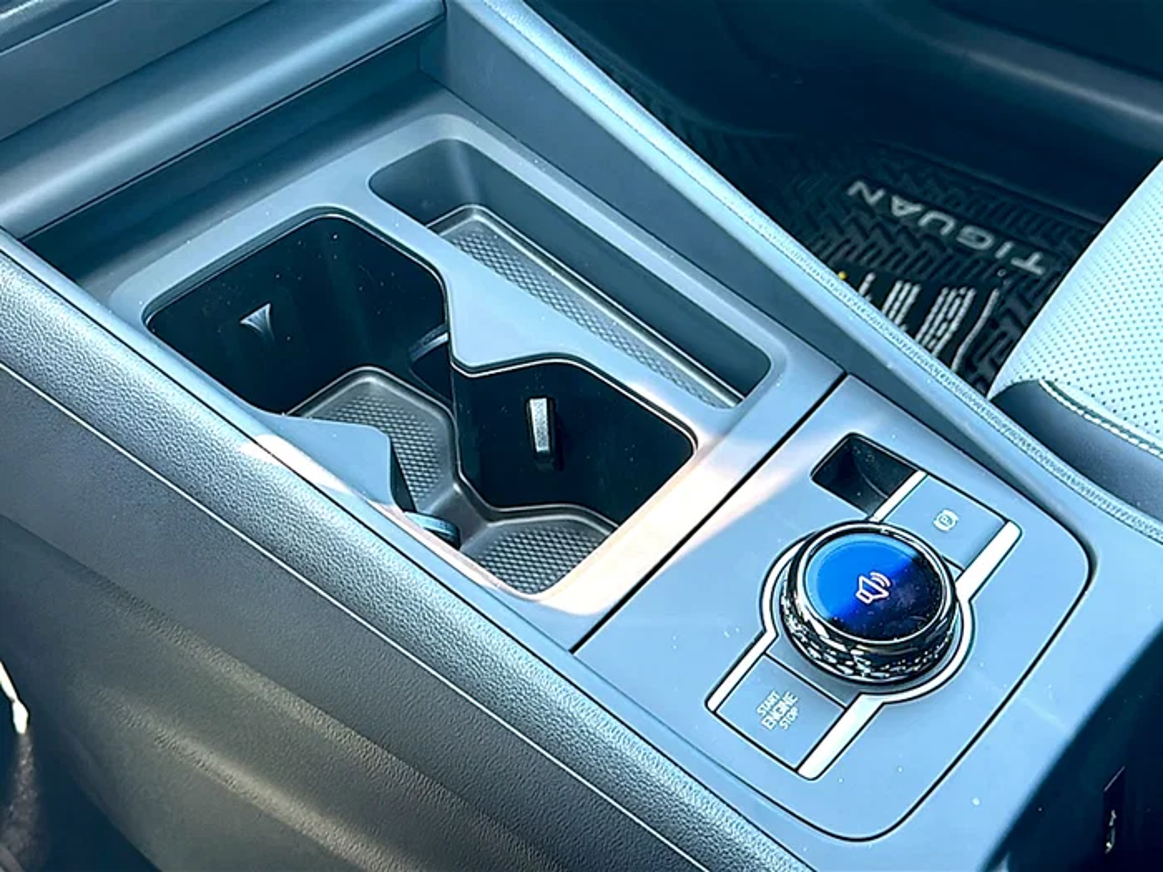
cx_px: 582
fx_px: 1344
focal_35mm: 40
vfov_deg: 36.0
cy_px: 436
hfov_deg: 46.8
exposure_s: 1/50
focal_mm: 6.86
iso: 80
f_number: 1.78
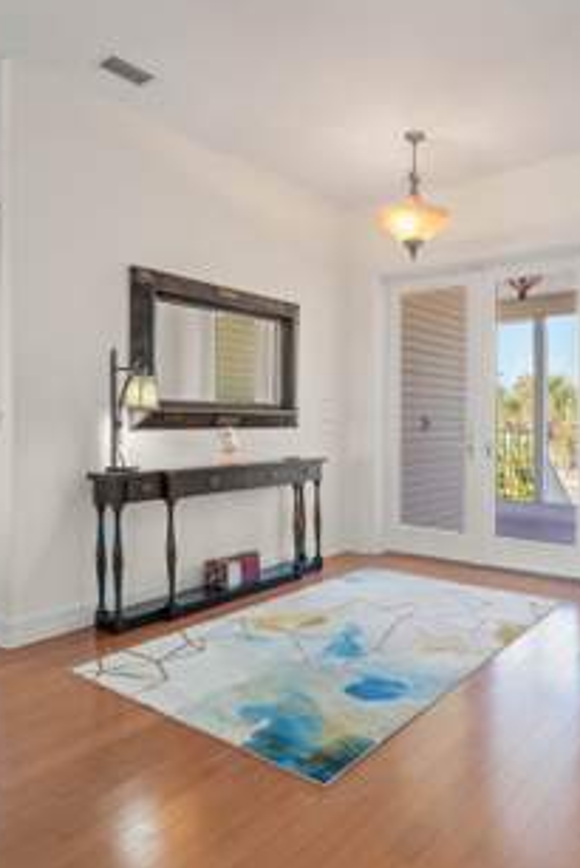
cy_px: 421
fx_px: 603
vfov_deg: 71.5
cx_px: 368
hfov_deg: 50.7
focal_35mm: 25
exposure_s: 1/3
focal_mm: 16
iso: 400
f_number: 11
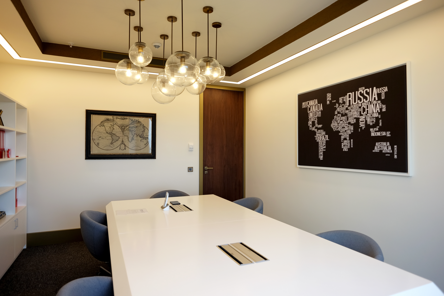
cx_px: 222
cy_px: 148
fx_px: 259
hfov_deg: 81.2
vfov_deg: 59.5
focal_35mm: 21
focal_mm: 14
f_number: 2.8
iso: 200
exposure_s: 1/140
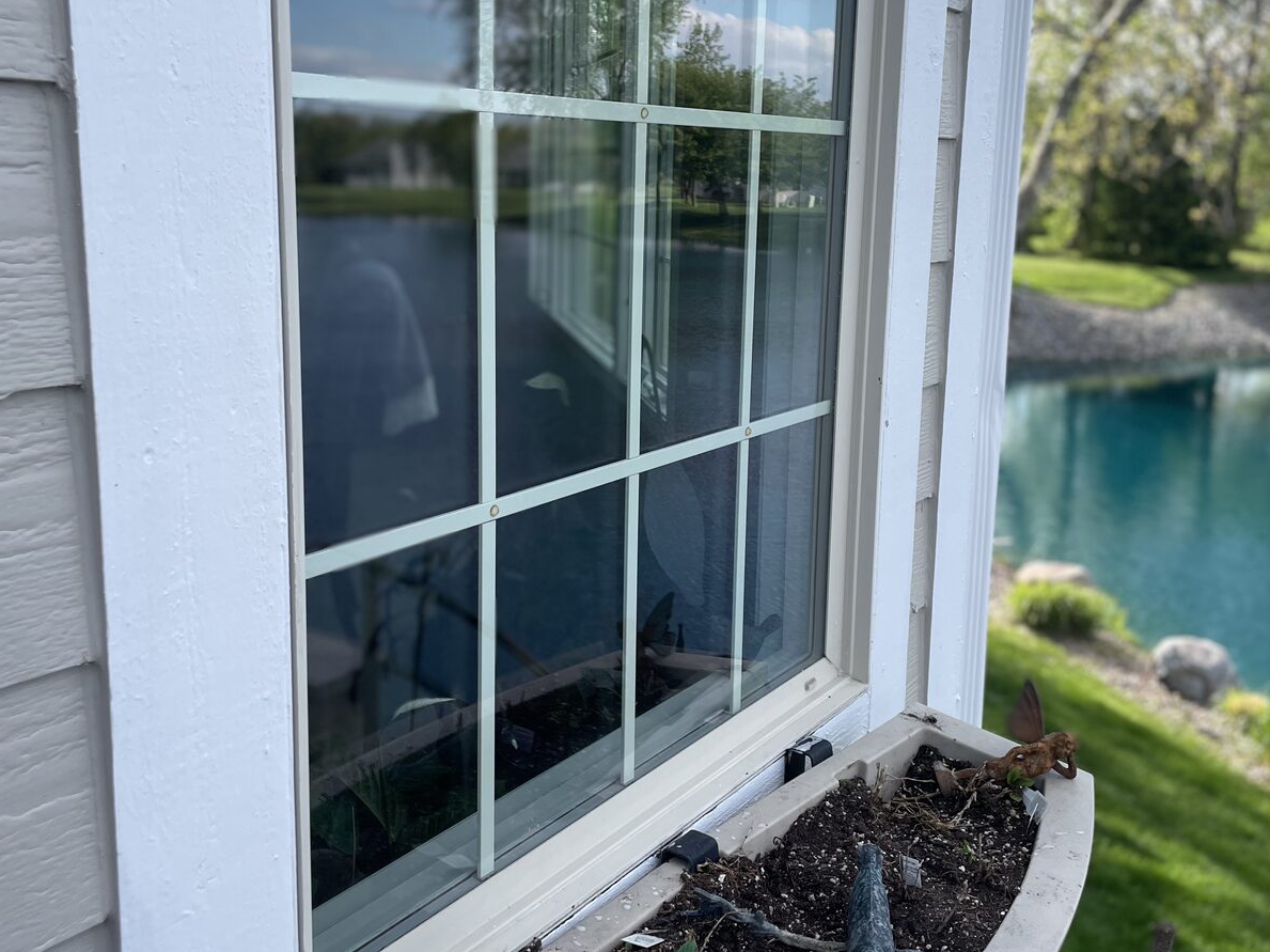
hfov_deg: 52.6
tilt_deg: -10.5
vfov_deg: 40.6
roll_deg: -0.3
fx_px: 1284
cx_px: 601
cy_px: 416
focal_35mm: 35
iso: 50
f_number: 1.6
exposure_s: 1/1595
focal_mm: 4.2
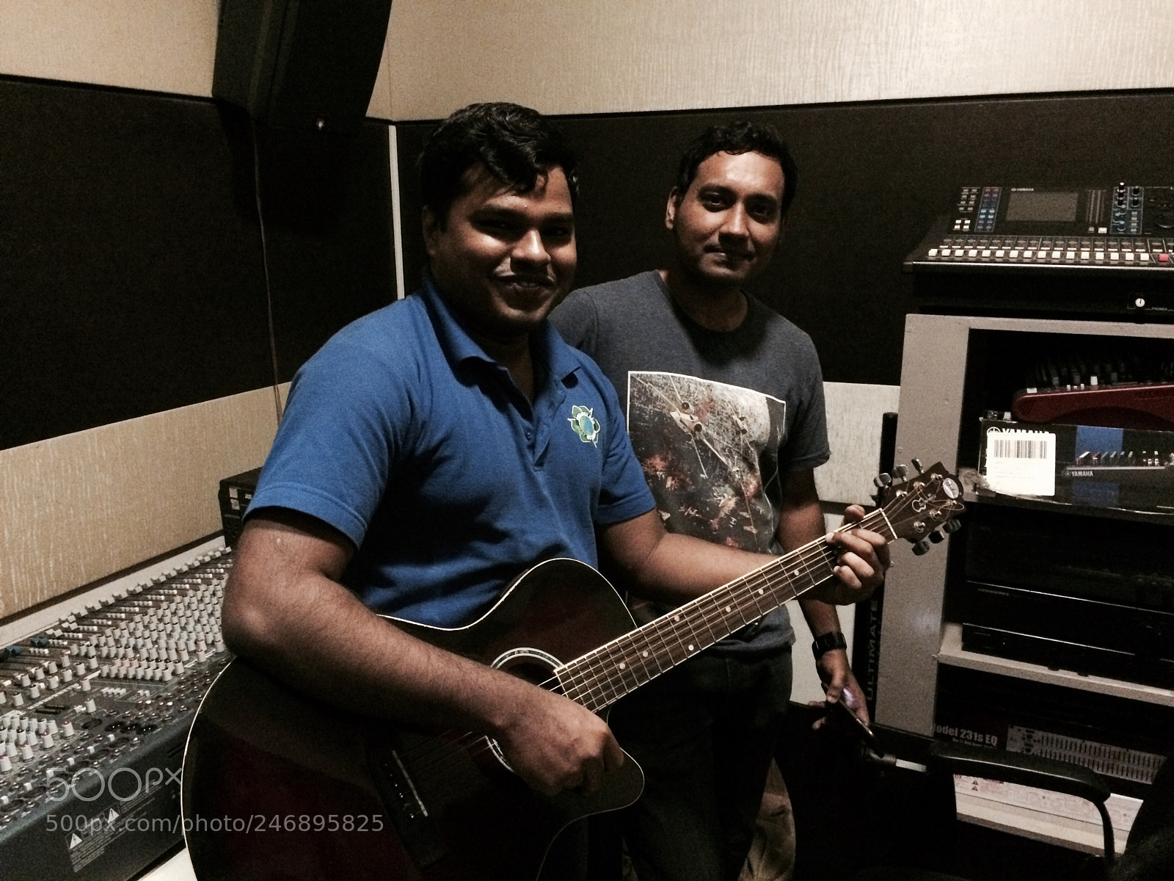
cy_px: 440
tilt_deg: -13.7
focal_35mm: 29
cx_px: 587
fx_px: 984
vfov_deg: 48.2
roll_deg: +0.9
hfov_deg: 61.7
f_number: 2.2
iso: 640
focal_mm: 4.15
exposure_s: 1/17
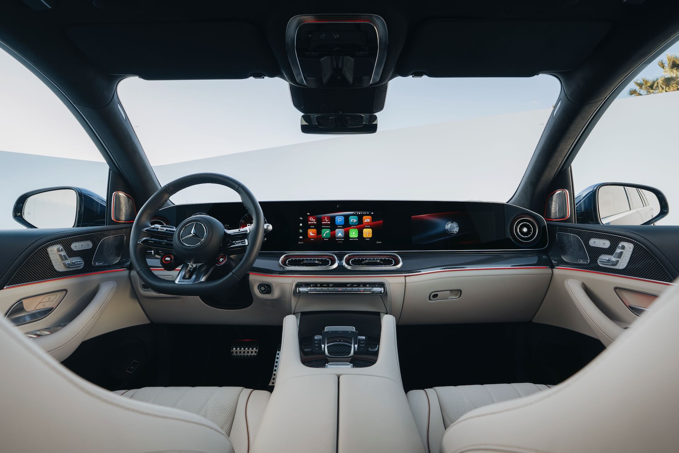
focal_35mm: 16
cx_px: 340
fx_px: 302
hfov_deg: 96.7
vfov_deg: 73.7
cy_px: 226
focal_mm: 16
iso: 100
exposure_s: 1/50
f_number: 6.3
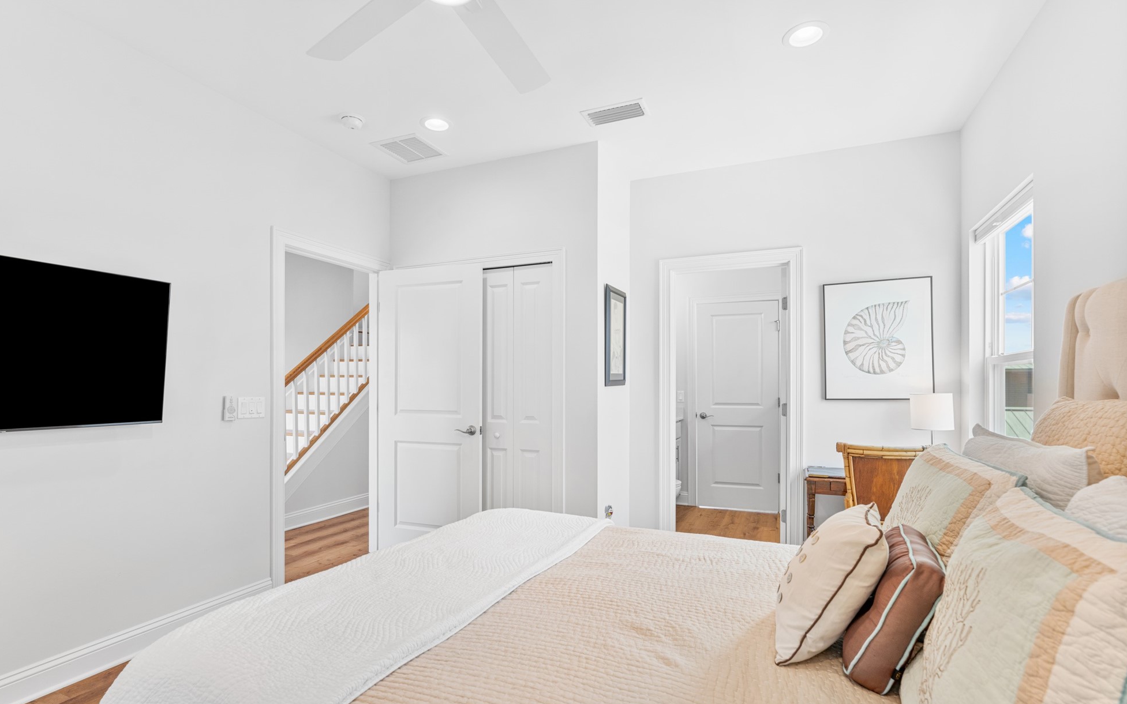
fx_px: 535
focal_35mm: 17
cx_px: 553
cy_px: 377
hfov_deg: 92.9
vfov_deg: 66.6
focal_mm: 16.4
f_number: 9
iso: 320
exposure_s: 1/10
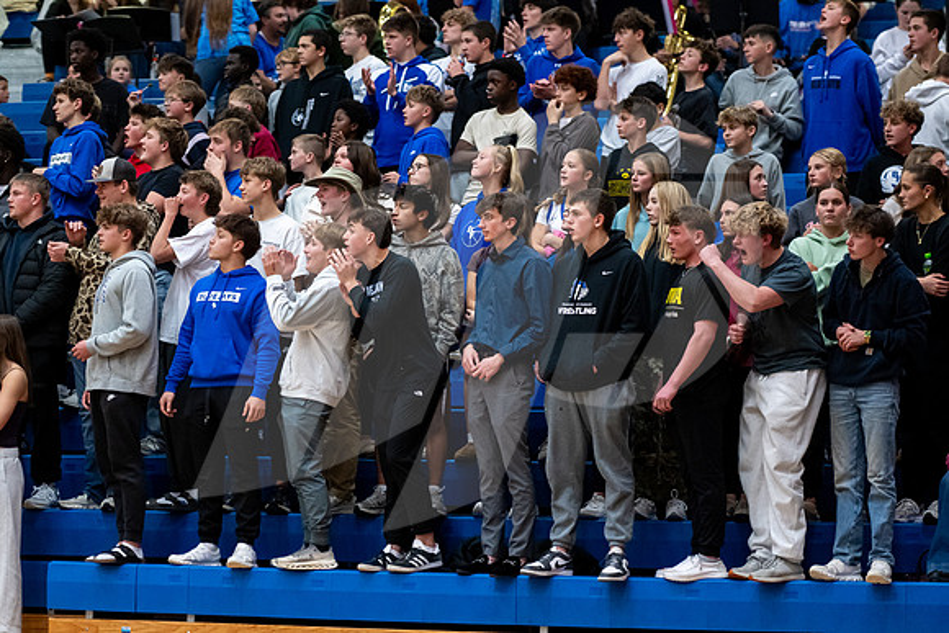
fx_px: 2993
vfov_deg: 12.1
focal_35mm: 114
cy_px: 371
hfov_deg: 18.0
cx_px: 475
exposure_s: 1/640
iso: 5000
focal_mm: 95
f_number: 2.8
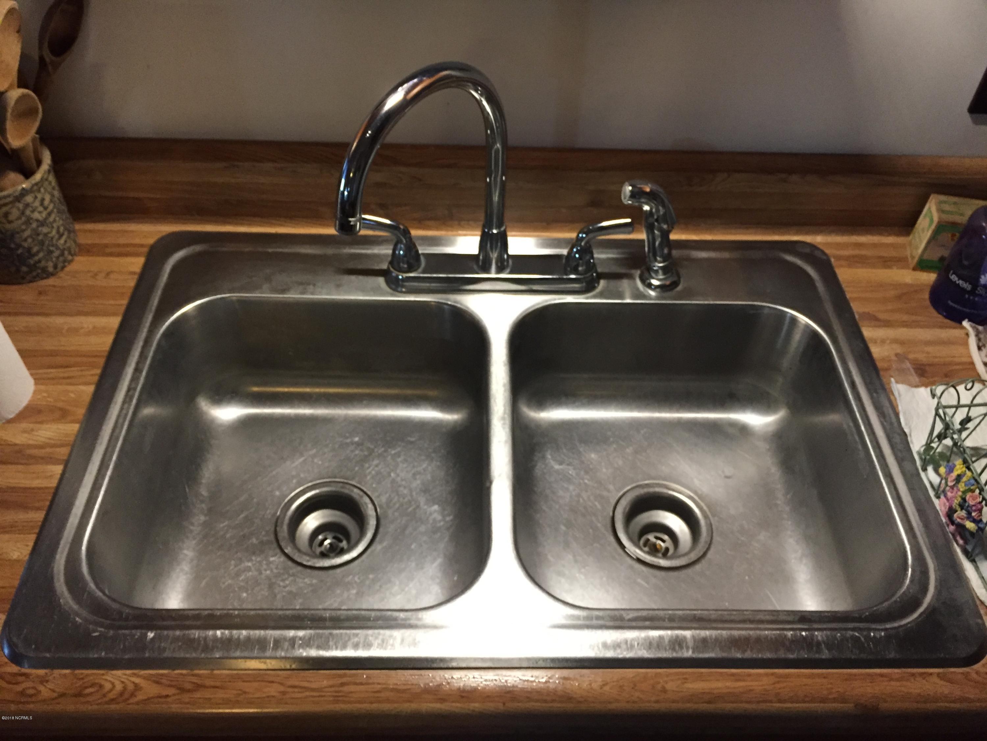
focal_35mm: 29
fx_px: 827
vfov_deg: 48.2
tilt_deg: -46.8
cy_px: 370
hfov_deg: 61.7
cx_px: 494
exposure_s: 1/30
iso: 200
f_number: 2.2
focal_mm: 4.15
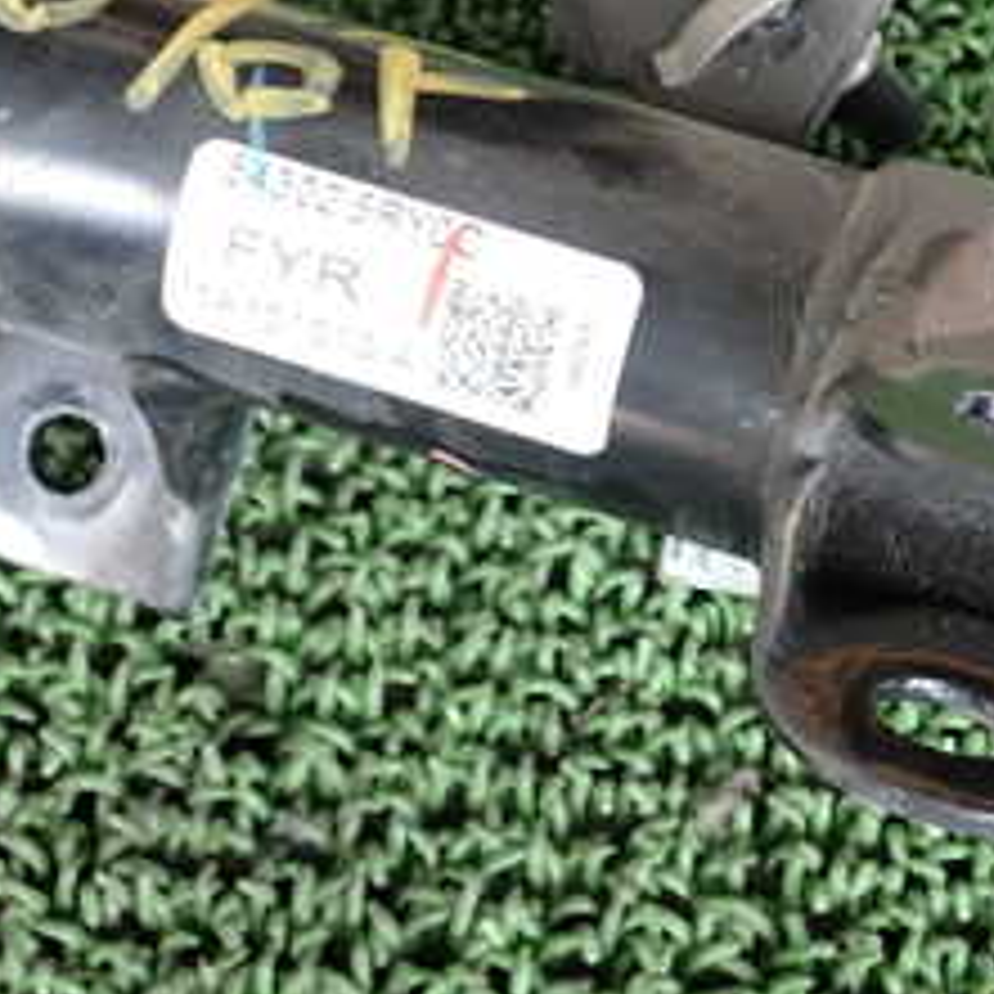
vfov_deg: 23.9
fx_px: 2339
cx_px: 859
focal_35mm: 72
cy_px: 360
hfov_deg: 23.5
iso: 200
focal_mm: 5.4
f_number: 2.3
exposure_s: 1/40
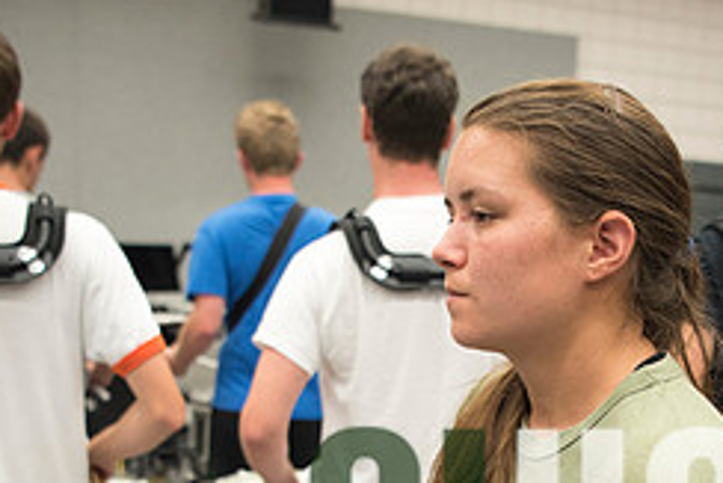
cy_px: 567
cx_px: 533
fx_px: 1145
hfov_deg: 34.4
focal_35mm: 57
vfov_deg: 22.1
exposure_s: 1/160
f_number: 2.8
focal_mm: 24
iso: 1250
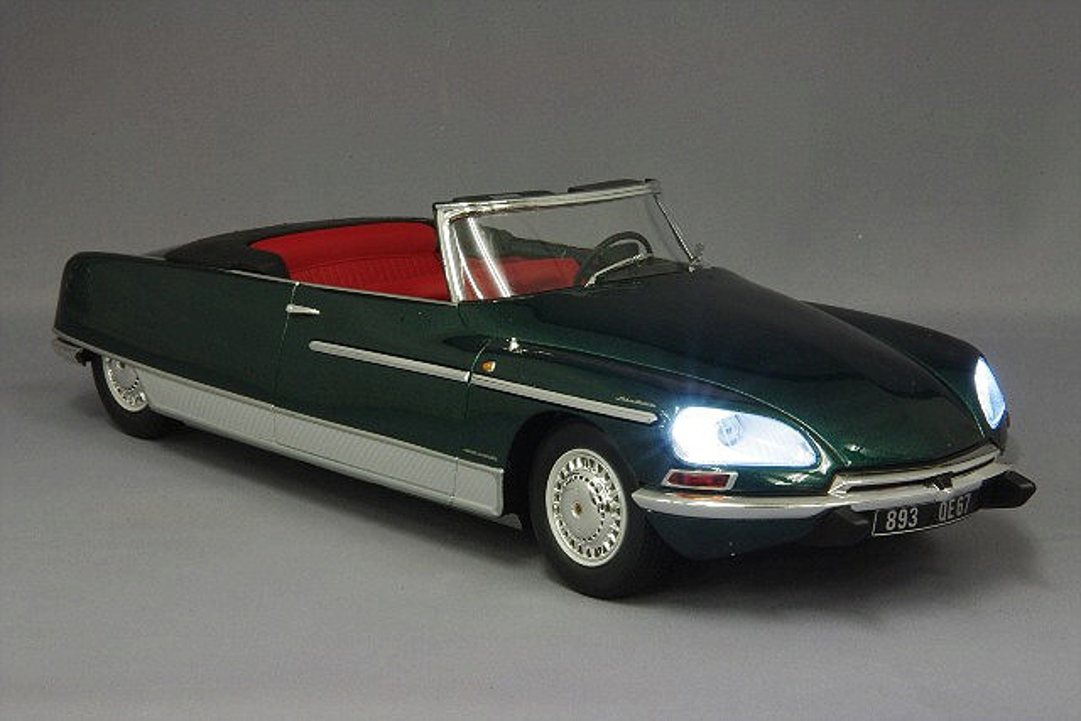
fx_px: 3364
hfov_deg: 18.3
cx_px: 540
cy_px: 360
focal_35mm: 112
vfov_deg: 12.2
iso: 400
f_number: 32
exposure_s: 1.3
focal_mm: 75
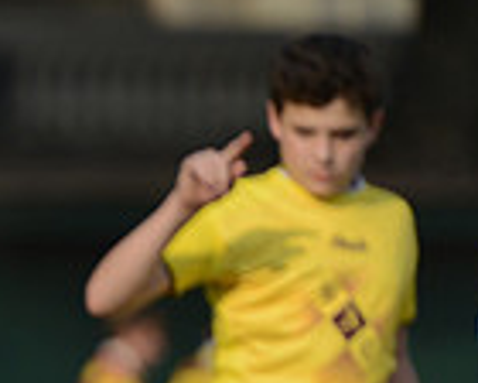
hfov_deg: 1.8
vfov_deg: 1.5
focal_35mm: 1047
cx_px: -447
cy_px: 597
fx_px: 14812
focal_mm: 270
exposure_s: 1/1600
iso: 320
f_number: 4
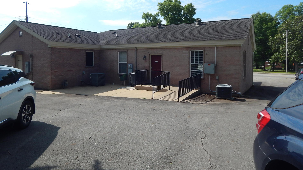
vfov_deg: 44.0
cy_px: 64
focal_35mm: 26
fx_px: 209
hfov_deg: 71.9
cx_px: 151
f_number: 6
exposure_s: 1/500
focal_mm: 4
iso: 125
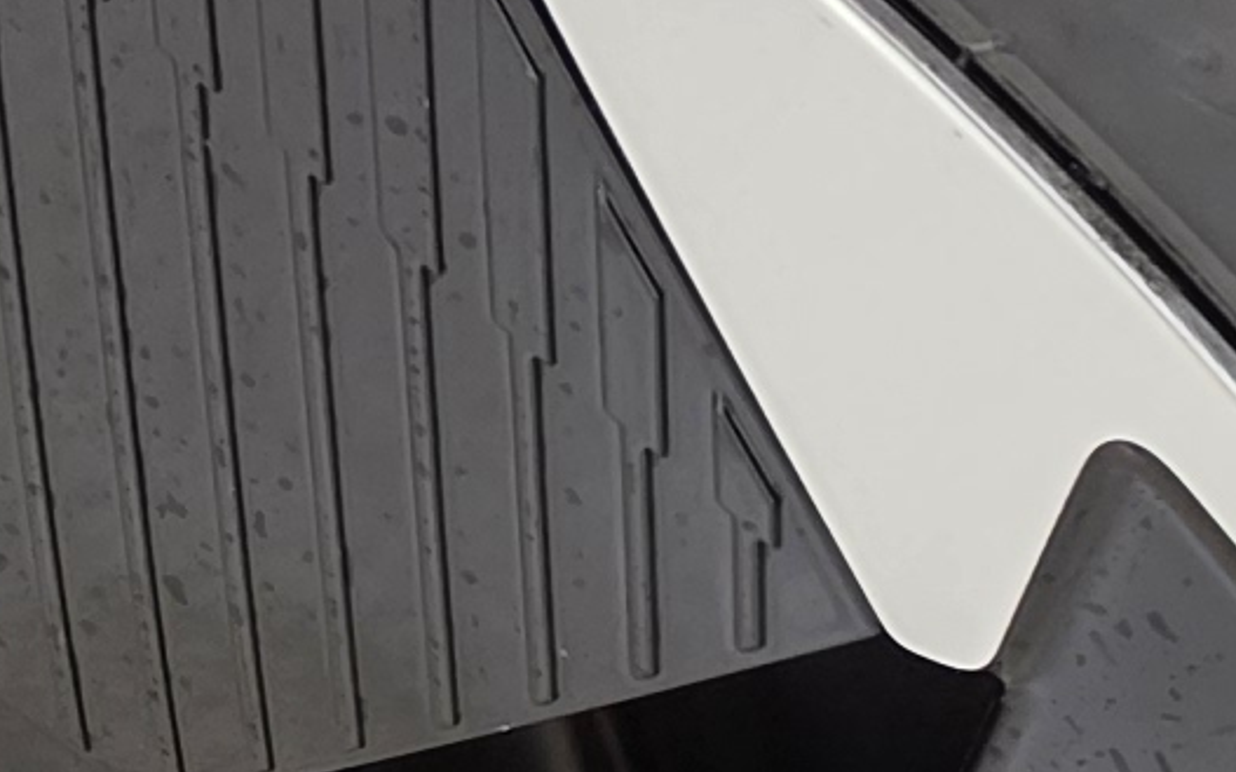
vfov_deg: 7.1
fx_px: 6230
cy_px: 425
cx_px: 77
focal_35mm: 185
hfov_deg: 11.2
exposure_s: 1/100
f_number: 1.4
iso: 320
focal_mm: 6.5
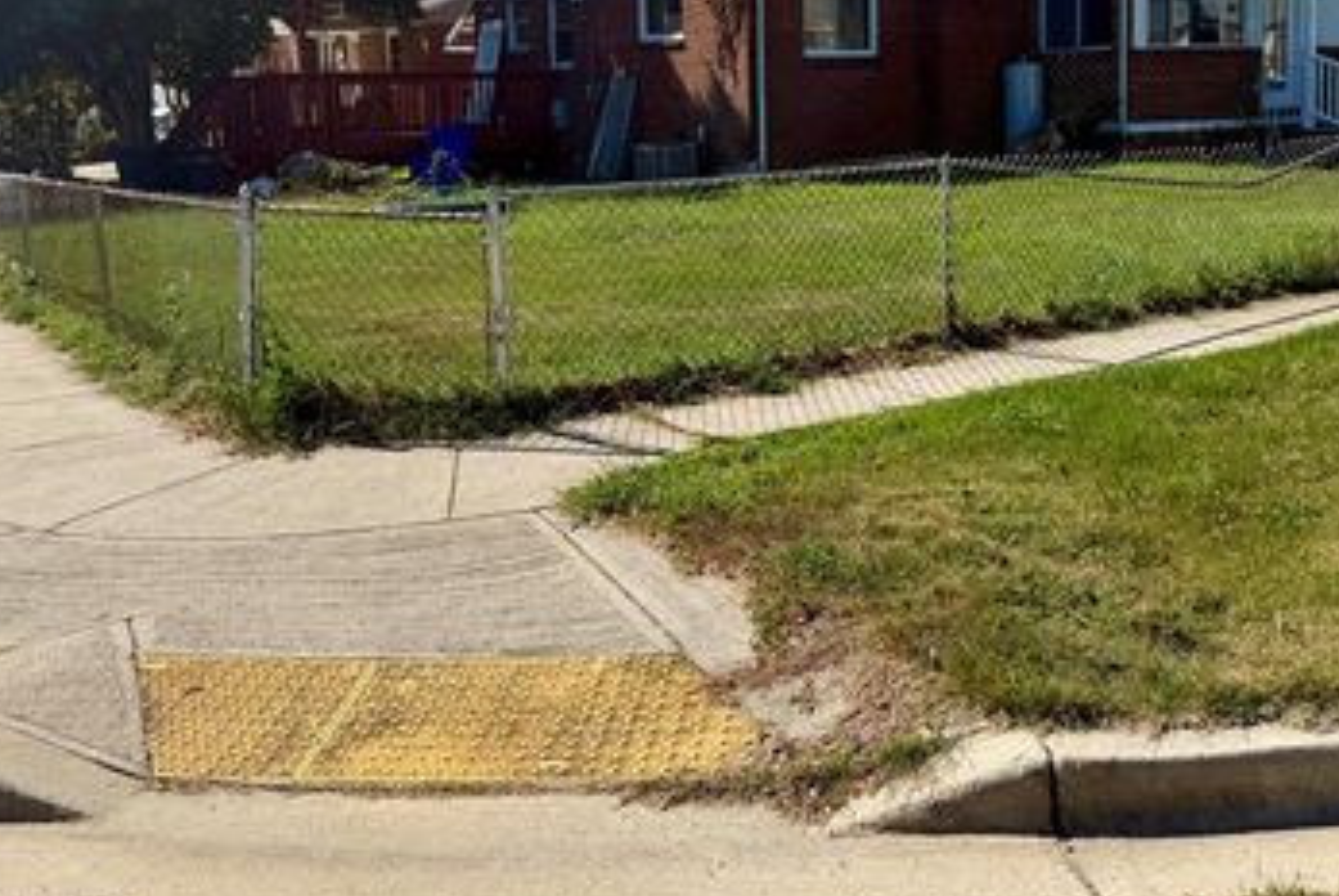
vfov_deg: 36.1
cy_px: 226
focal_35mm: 36
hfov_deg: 53.1
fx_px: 1340
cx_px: 656
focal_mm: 6.76
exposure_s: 1/4673
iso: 80
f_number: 1.78
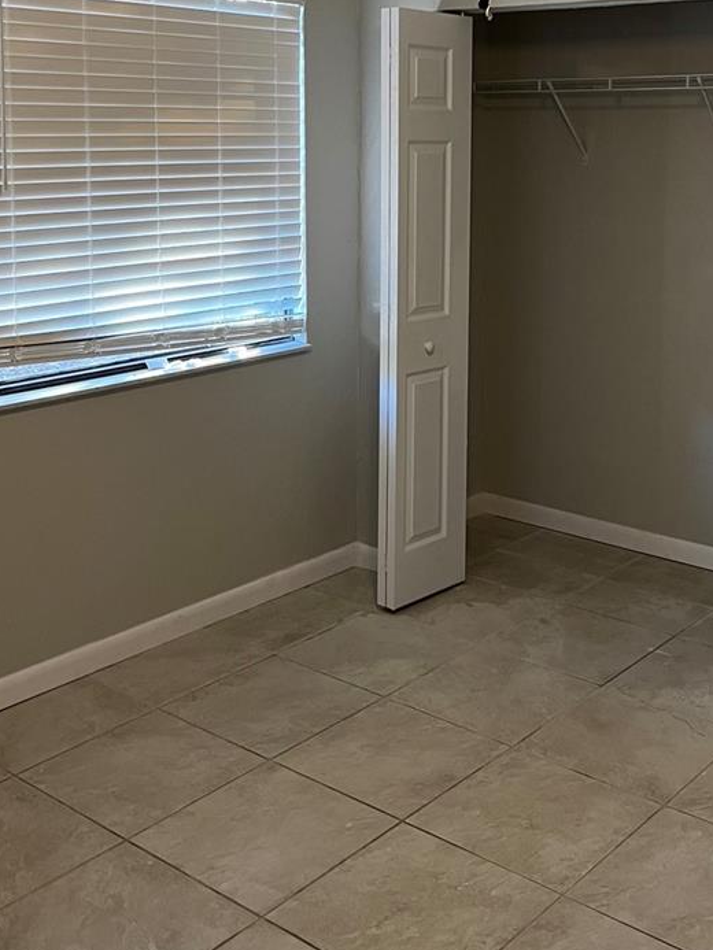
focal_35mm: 45
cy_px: 269
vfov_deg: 41.2
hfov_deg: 32.1
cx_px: 436
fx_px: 1235
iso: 250
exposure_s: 1/60
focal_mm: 5.7
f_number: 1.5
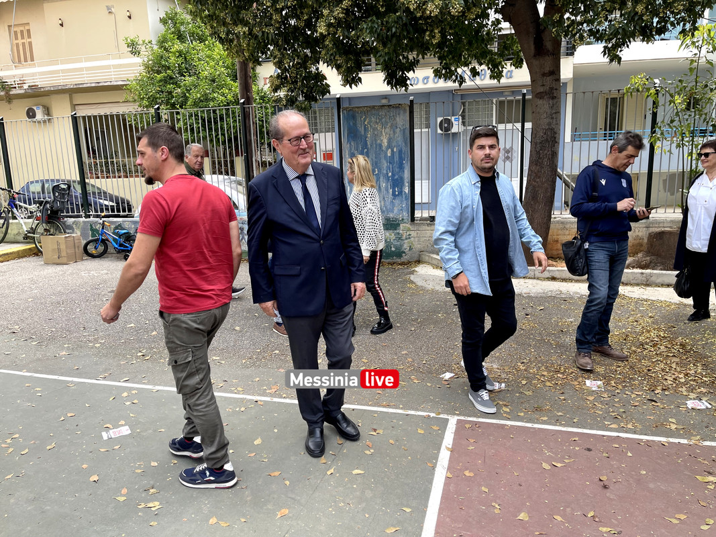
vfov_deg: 53.1
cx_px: 358
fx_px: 538
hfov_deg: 67.3
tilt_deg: -11.9
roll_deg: +2.1
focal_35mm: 26
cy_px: 268
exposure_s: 1/450
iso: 32
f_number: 1.6
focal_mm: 5.1
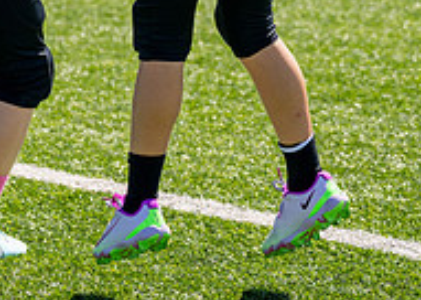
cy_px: -205
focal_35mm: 268
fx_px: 3201
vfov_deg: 5.3
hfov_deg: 7.5
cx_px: 32
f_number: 2.8
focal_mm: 70
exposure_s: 1/4000
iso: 200
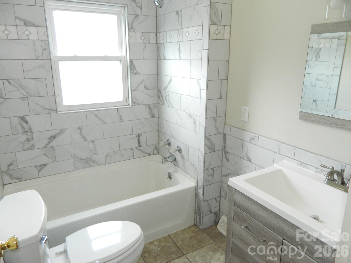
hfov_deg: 69.4
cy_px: 132
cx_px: 176
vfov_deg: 54.9
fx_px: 253
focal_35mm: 25
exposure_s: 1/30
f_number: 3.1
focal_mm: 4.5
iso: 200
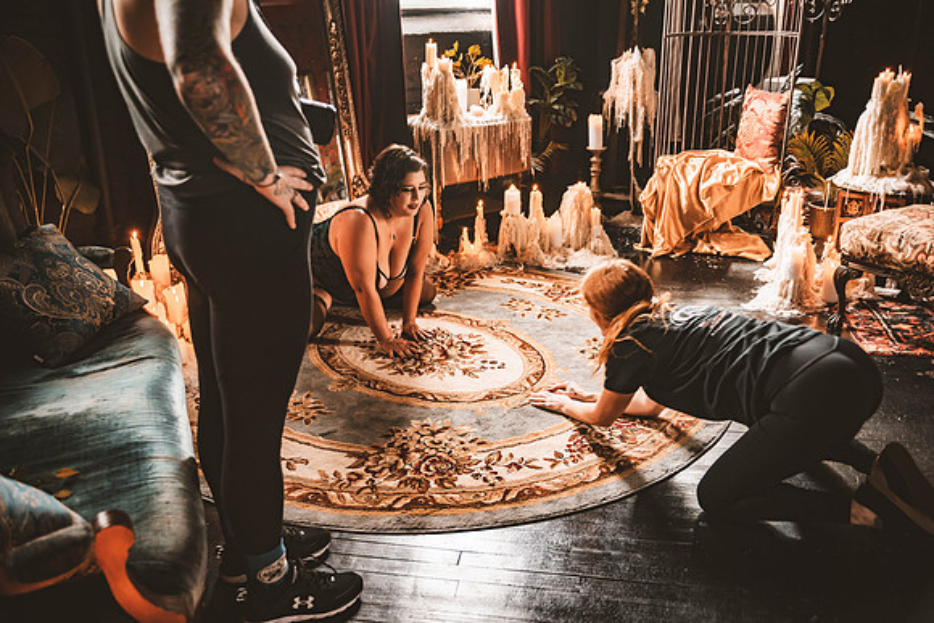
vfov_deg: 41.1
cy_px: 312
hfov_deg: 58.7
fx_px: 830
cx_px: 467
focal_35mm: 32
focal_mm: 32
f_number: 2.8
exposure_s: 1/125
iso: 800
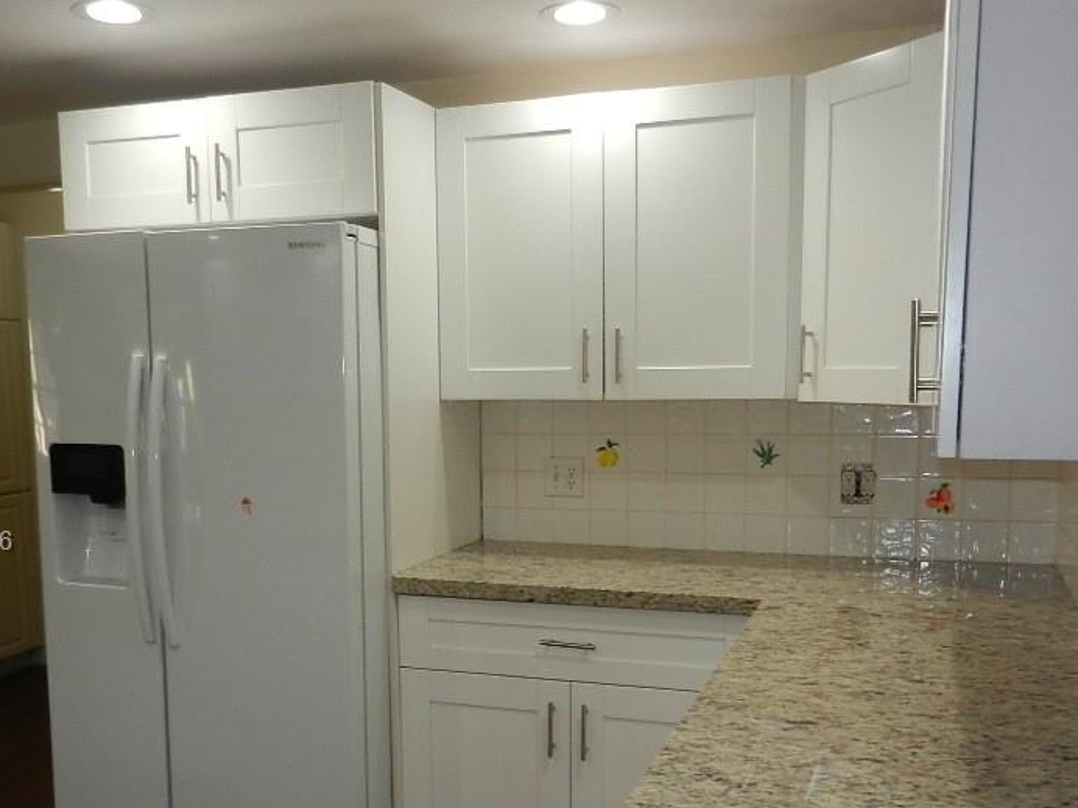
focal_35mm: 37
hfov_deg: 50.0
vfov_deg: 38.2
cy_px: 543
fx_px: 1152
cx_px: 481
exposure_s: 1/50
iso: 160
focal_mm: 4.5
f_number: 3.5
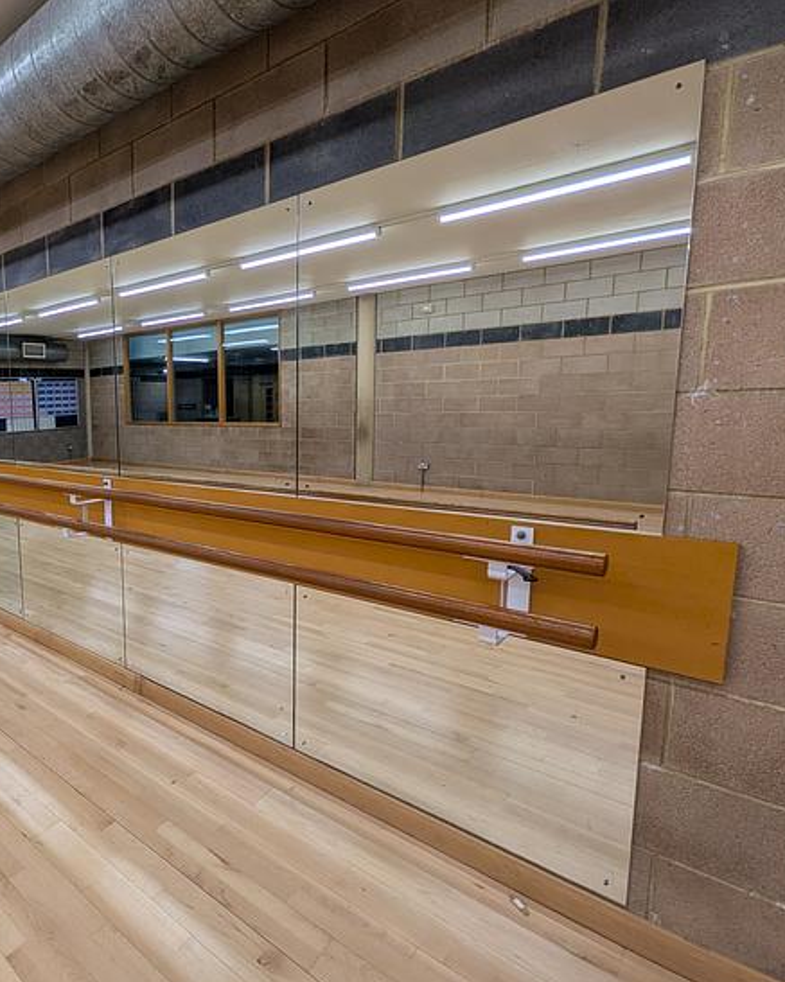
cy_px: 478
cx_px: 144
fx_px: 581
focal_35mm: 20
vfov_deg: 80.4
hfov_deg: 61.7
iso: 45
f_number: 2.2
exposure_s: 1/271
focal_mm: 1.85
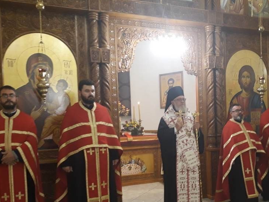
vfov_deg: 37.5
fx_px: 295
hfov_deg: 48.8
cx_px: 156
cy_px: 128
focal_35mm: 38
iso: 200
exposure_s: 1/25
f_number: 1.7
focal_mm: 3.71
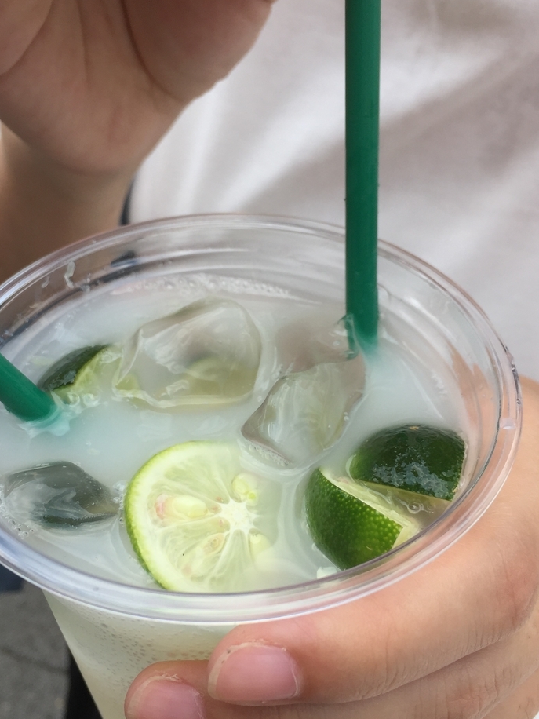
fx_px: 789
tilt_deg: -44.0
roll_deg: -4.8
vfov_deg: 48.9
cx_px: 242
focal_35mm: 38
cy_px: 385
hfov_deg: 37.7
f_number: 2.2
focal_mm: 4.15
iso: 32
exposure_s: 1/746
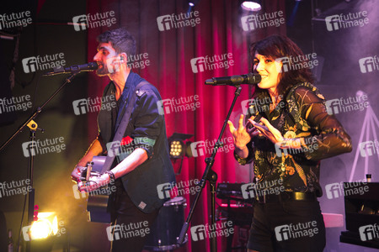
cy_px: 126
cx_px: 190
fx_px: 421
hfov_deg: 48.5
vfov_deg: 33.4
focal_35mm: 40
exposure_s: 1/125
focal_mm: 40
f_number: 2.8
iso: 3200
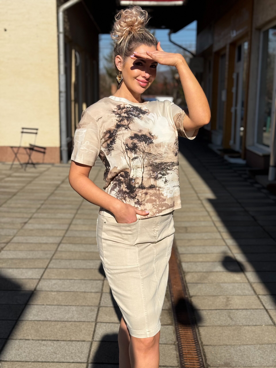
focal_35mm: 48
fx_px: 510
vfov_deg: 39.7
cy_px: 184
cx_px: 138
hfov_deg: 30.3
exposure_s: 1/7937
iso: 64
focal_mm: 6.76
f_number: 1.78
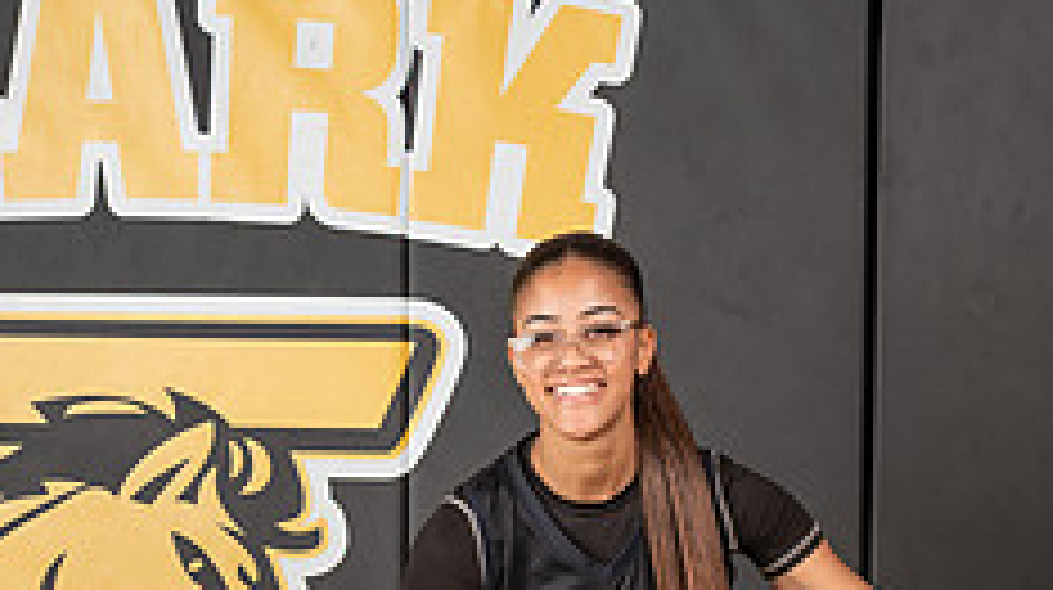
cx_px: 623
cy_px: 896
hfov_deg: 15.2
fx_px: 3932
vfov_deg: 8.4
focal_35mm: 141
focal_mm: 70
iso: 100
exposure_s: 1/125
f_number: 9
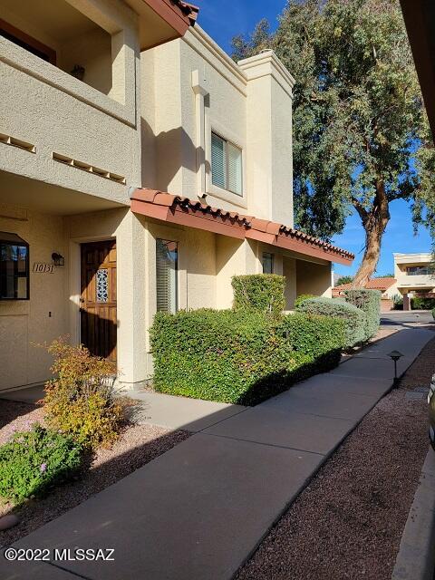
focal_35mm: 26
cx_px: 218
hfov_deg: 53.1
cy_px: 290
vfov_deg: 67.3
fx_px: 436
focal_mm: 5.4
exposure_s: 1/2693
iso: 40
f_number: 1.8
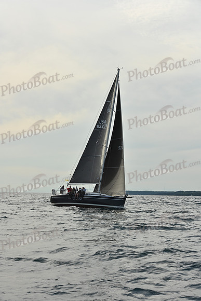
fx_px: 586
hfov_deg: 19.5
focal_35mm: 70
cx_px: 100
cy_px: 150
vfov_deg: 28.8
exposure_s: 1/1250
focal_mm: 70
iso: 320
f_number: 7.1
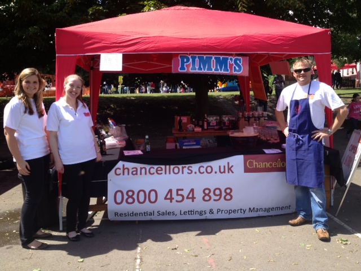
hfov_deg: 52.6
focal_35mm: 35
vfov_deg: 40.7
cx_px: 180
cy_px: 136
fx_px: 365
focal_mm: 4.28
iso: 50
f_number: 2.4
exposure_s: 1/801
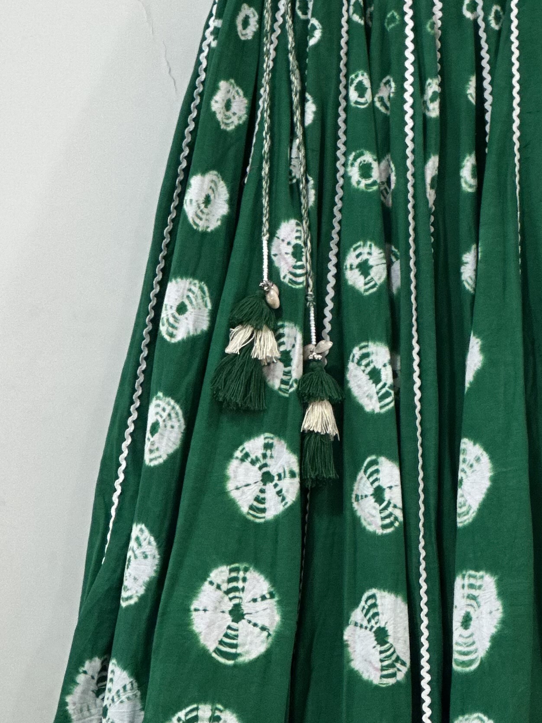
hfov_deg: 7.9
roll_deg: -1.0
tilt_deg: -0.9
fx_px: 3883
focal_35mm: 186
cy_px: 303
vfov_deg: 10.6
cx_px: 641
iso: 160
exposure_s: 1/33
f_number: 2.8
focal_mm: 9
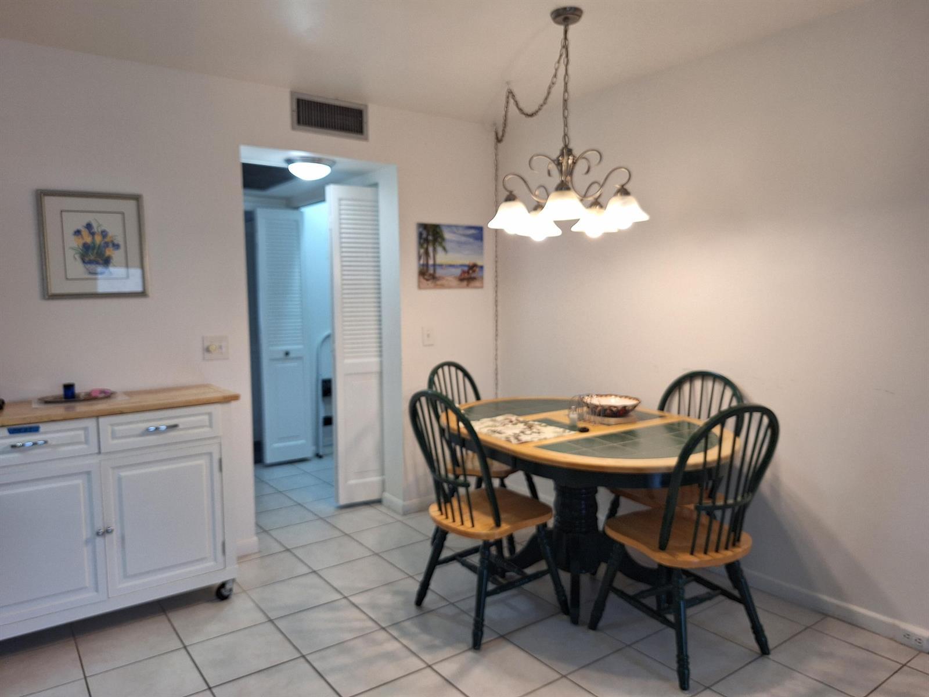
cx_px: 464
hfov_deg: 73.9
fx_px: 617
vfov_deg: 58.9
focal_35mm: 23
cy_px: 348
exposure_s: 1/60
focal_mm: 5.54
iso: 64
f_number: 1.8
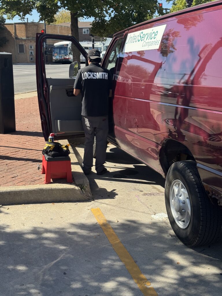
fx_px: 410
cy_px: 148
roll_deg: -1.0
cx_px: 111
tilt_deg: -17.0
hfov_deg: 30.3
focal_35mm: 48
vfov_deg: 39.7
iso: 64
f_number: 1.78
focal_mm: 6.76
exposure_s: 1/1923
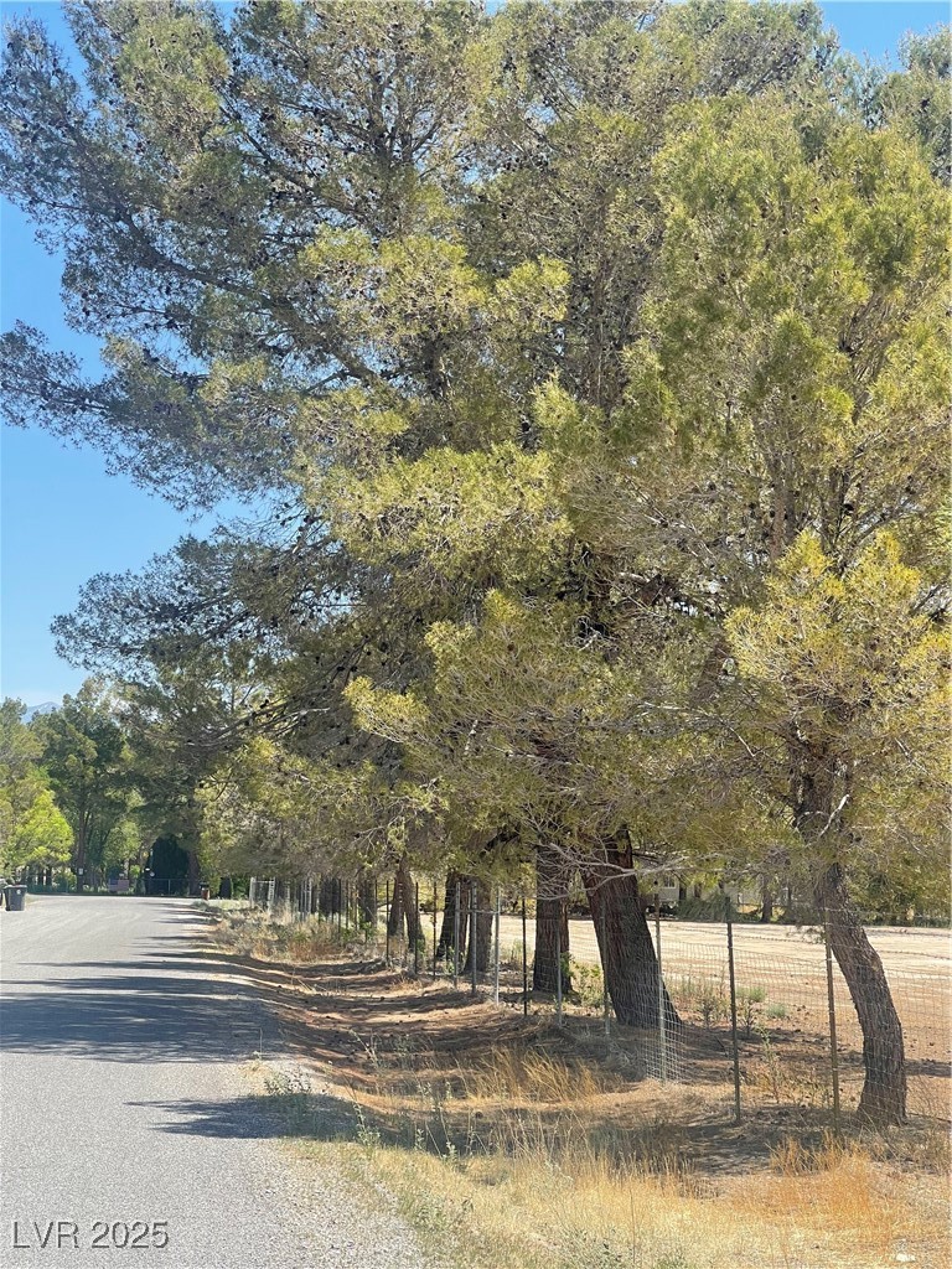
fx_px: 2347
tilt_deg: +5.5
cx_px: 476
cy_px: 634
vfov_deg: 30.3
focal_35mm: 64
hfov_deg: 22.9
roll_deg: -1.6
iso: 20
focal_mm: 7.5
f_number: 2.2
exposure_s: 1/664
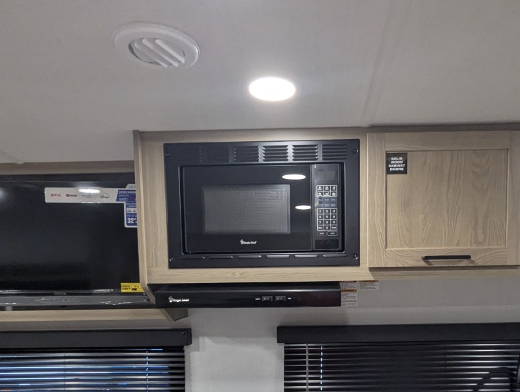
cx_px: 311
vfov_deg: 47.4
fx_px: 421
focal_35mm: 28
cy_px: 308
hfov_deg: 62.8
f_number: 2.2
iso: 278
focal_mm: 2.35
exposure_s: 1/99.6
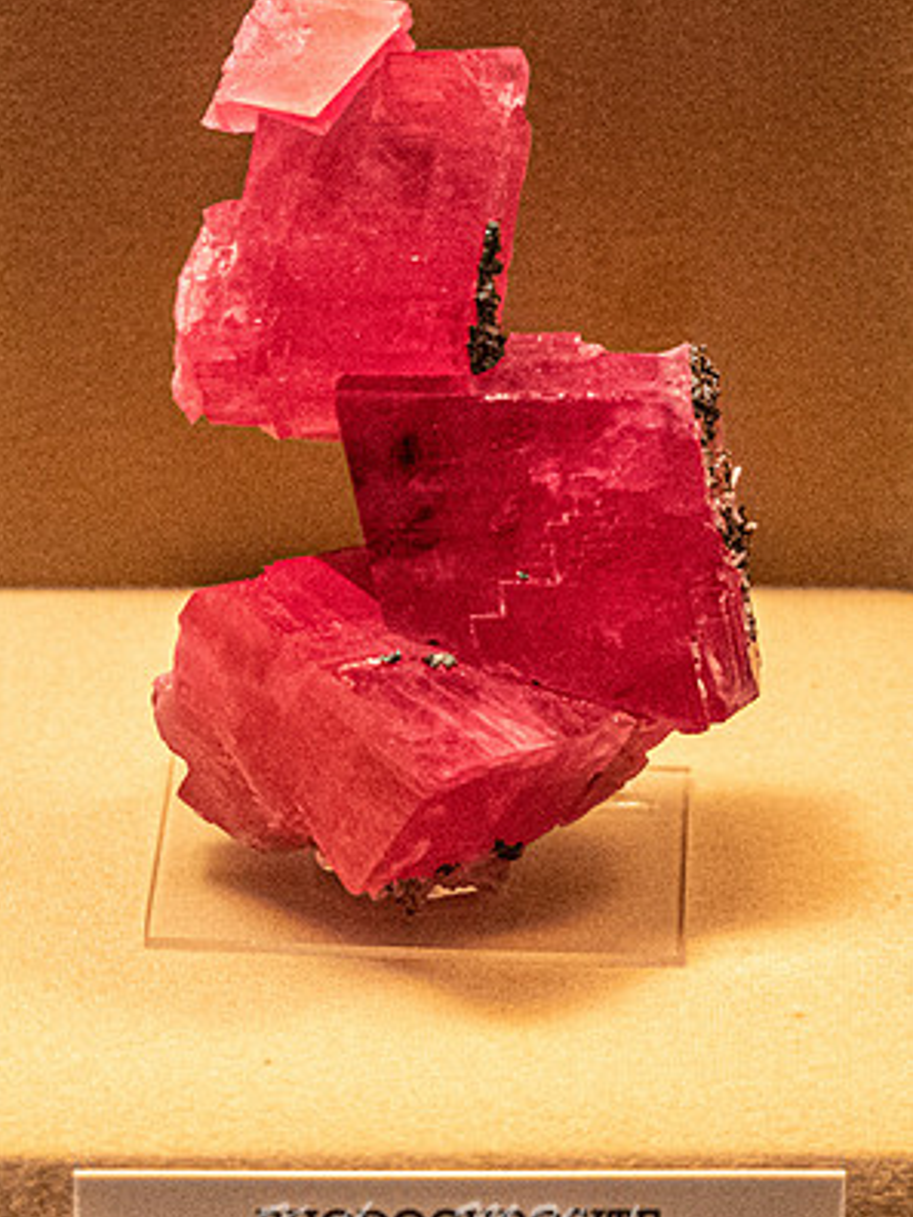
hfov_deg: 8.2
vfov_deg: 10.9
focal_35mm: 182
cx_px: 394
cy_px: 500
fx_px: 6400
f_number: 5.6
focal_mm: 87
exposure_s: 1/80
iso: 5000
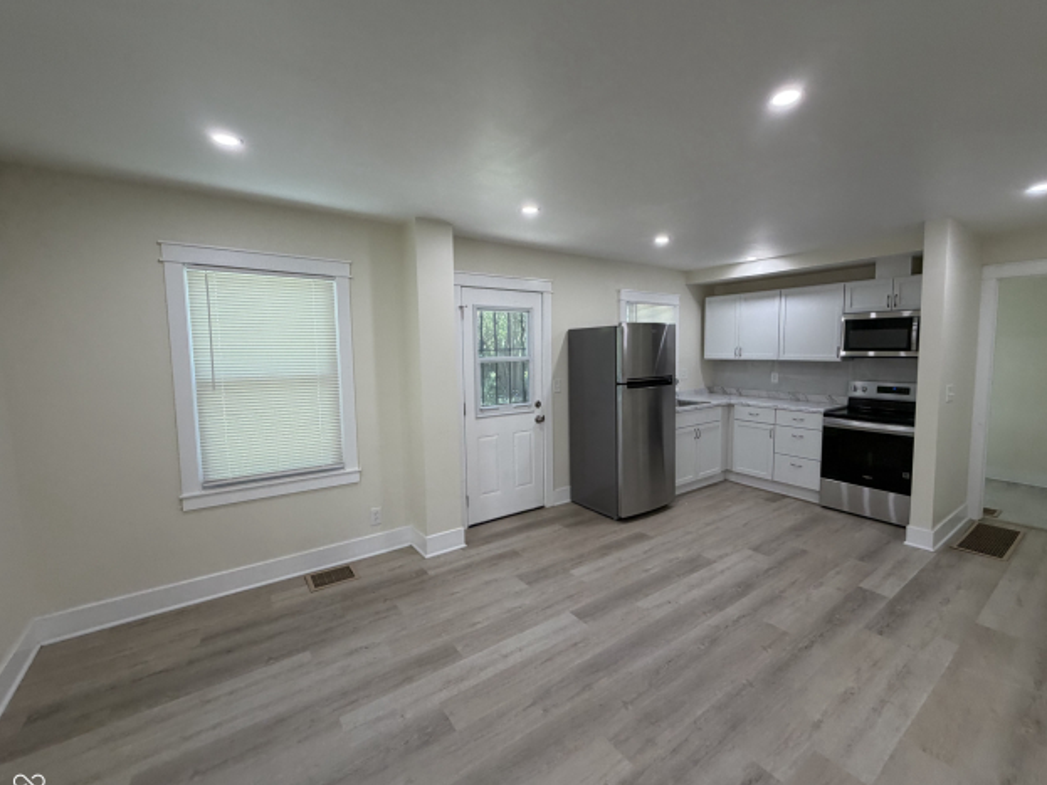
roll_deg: +1.0
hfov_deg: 98.0
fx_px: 454
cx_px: 557
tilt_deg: -3.8
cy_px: 387
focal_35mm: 15
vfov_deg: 81.7
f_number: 2.2
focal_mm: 2.22
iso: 160
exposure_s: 1/120
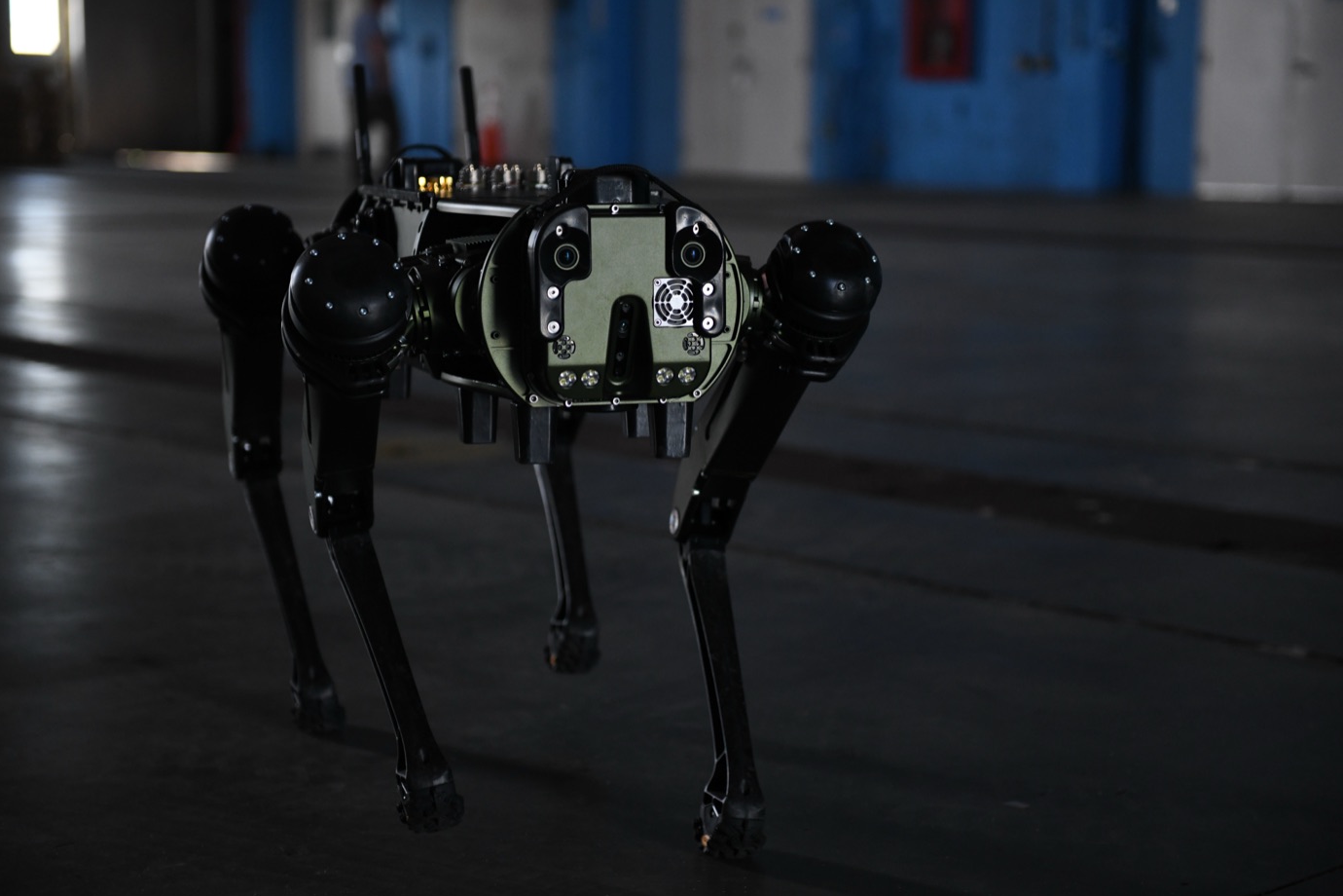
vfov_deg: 19.2
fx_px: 2648
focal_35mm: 71
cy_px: 452
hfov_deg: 28.5
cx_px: 677
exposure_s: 1/800
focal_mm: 70
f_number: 2.8
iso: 2000
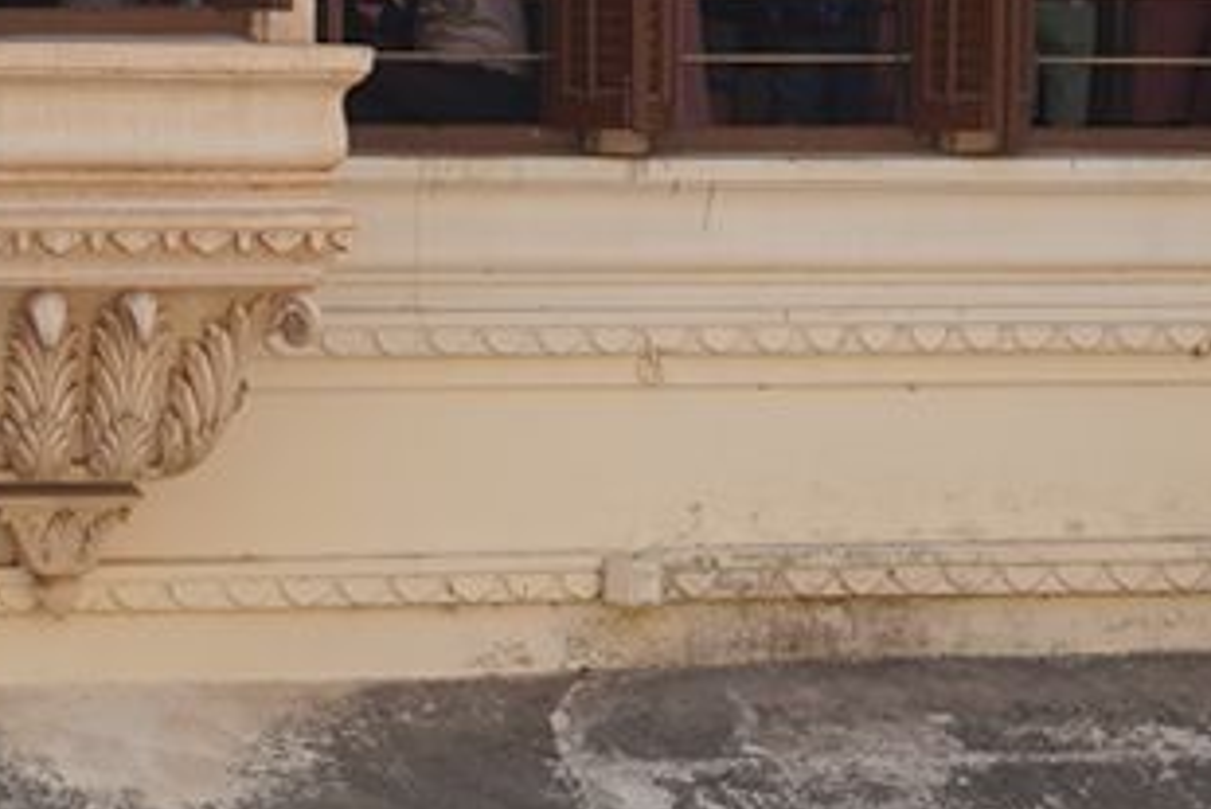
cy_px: 1274
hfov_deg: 13.2
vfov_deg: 8.6
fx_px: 5216
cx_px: 477
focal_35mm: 155
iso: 100
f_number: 11
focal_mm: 24
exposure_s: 1/100
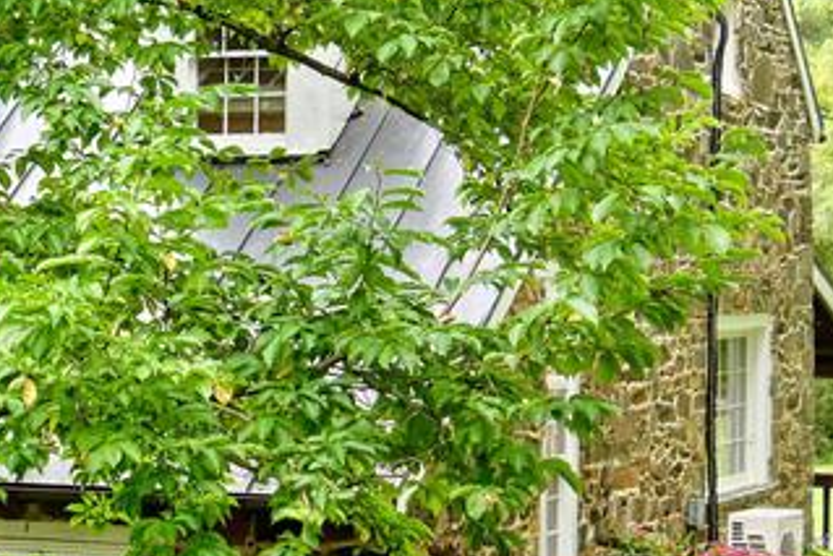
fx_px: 2824
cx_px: -159
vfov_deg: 11.2
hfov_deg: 16.1
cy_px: 351
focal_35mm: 122
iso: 640
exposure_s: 1/200
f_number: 4
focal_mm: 38
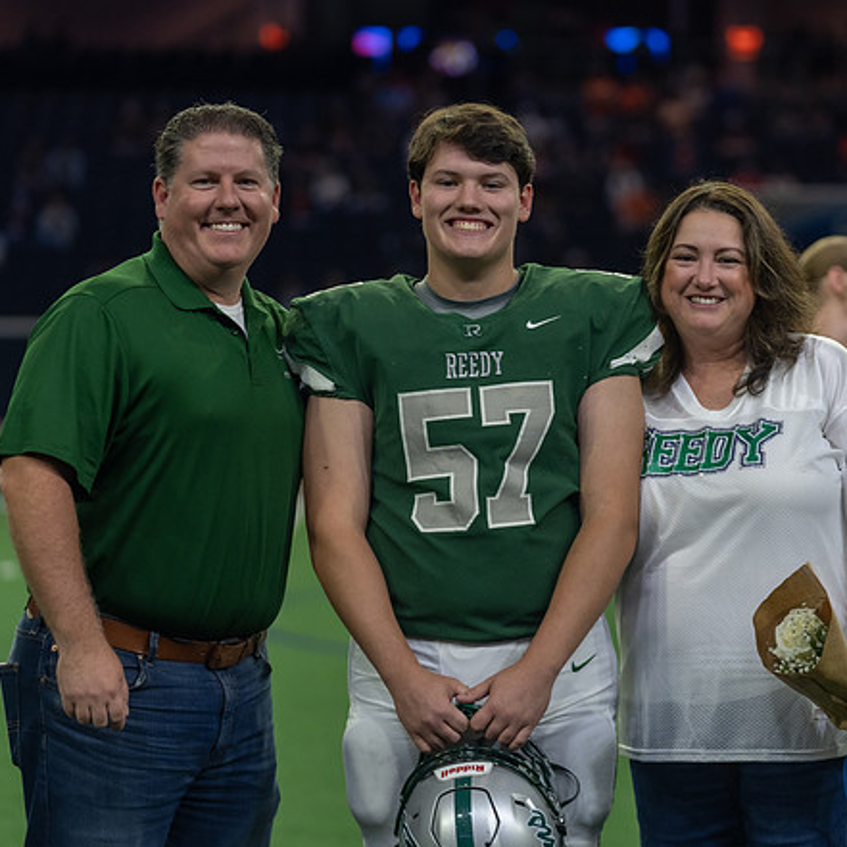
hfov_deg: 11.3
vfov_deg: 11.3
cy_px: 401
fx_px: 4291
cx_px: 505
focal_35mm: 155
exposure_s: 1/320
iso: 1000
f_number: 2.8
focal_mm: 111
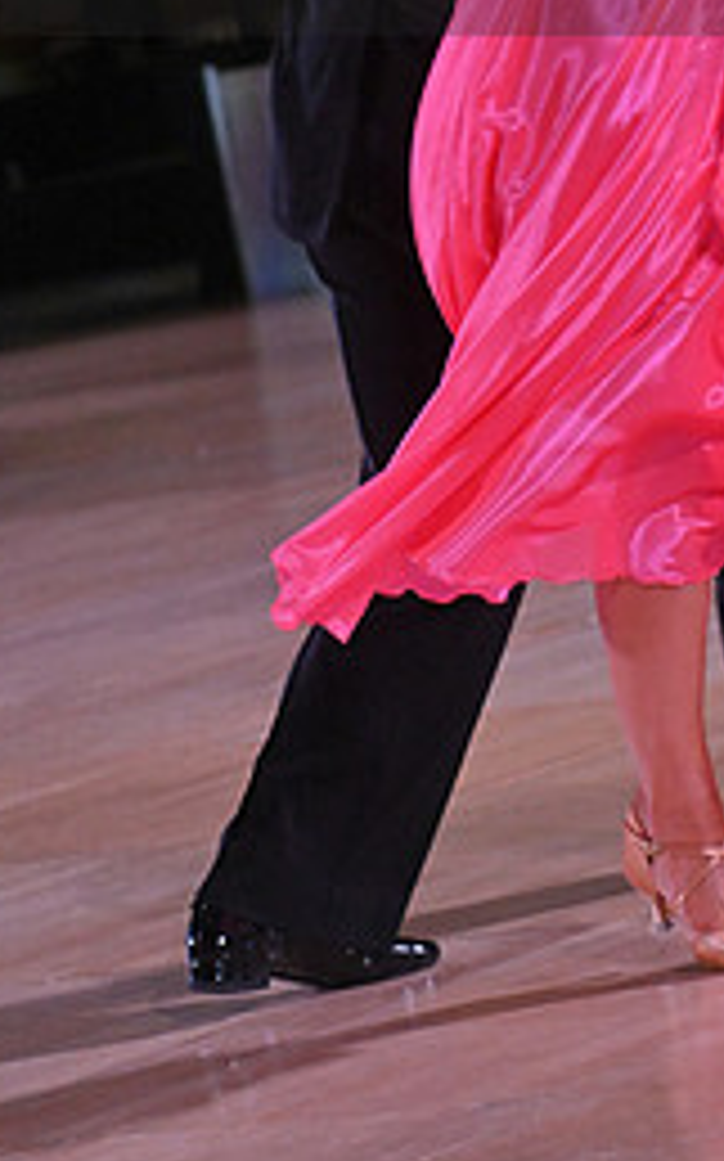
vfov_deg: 8.3
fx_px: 7965
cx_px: 623
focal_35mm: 252
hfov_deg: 5.2
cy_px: -112
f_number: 7.1
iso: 3200
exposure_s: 1/400
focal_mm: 110
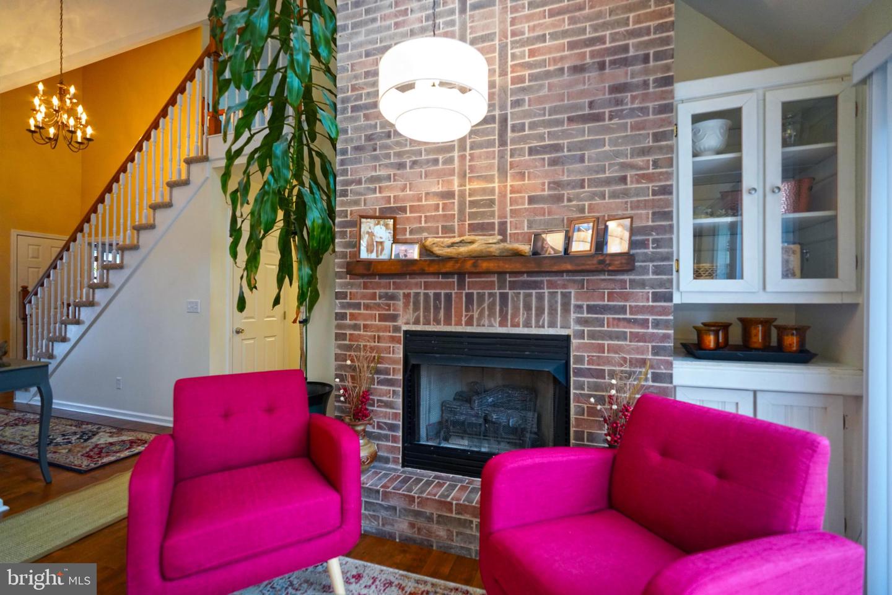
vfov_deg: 73.7
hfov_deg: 96.7
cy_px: 298
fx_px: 396
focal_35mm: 16
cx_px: 446
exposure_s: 1/160
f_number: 3.2
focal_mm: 16
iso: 1600
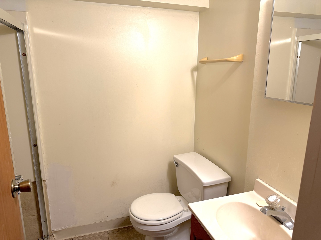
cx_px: 160
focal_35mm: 24
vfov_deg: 56.8
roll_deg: -0.7
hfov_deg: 71.6
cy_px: 120
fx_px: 223
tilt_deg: -11.8
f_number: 1.78
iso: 160
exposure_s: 1/120
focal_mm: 6.76
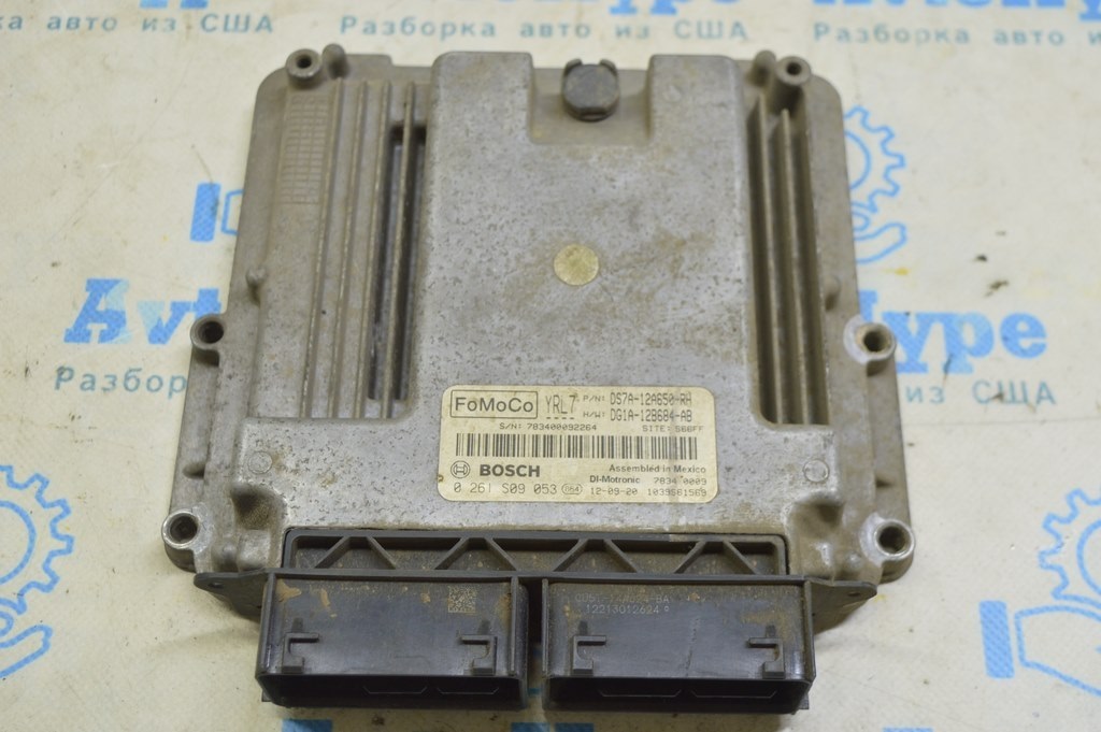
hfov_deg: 41.1
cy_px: 366
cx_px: 550
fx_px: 1467
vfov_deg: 28.0
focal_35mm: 48
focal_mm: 32
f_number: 5.6
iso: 400
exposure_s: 1/20
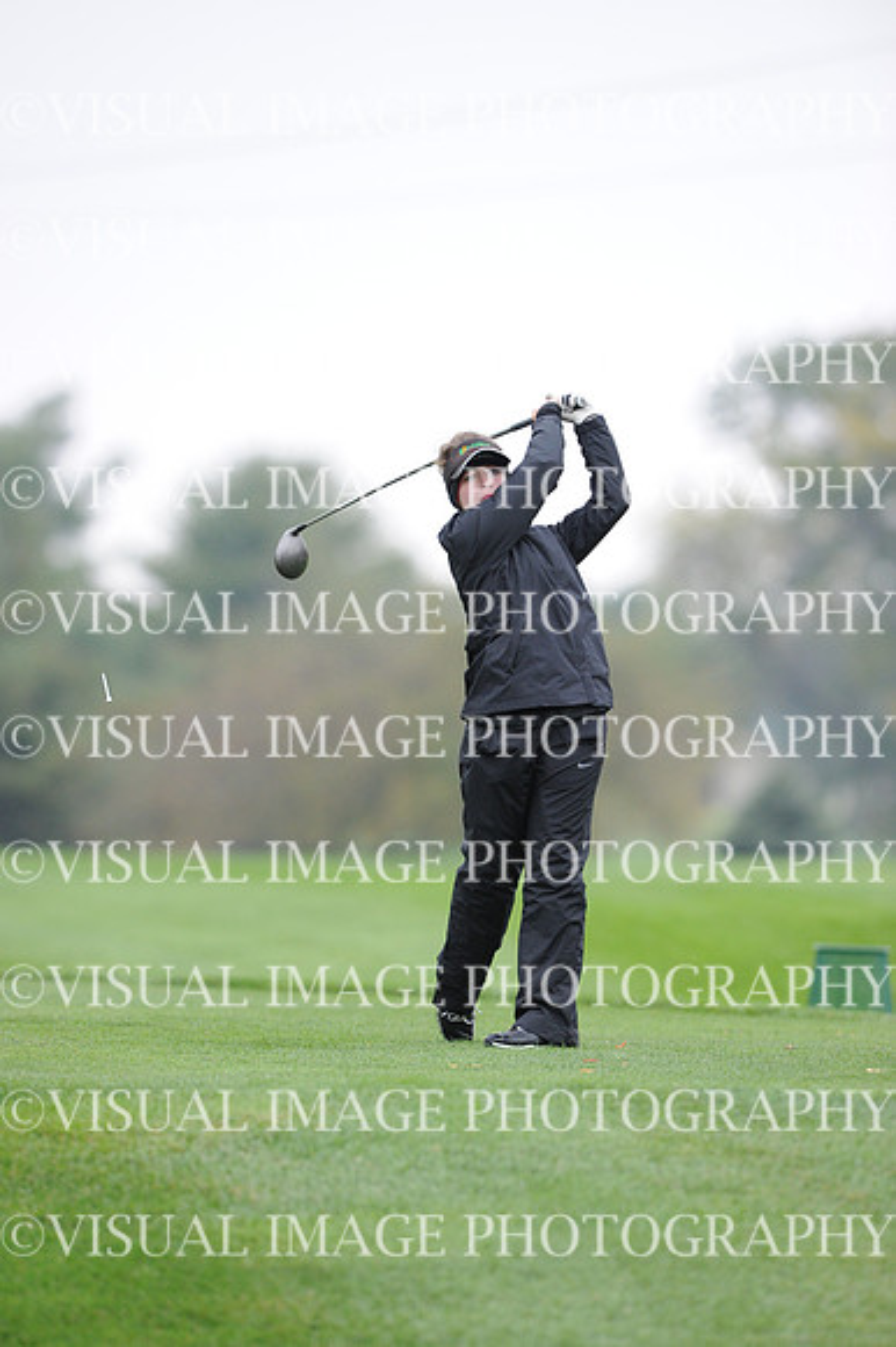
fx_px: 14950
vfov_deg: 5.2
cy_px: 674
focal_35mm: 400
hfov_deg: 3.4
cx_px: 448
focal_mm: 400
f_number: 4.5
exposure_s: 1/2000
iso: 2000
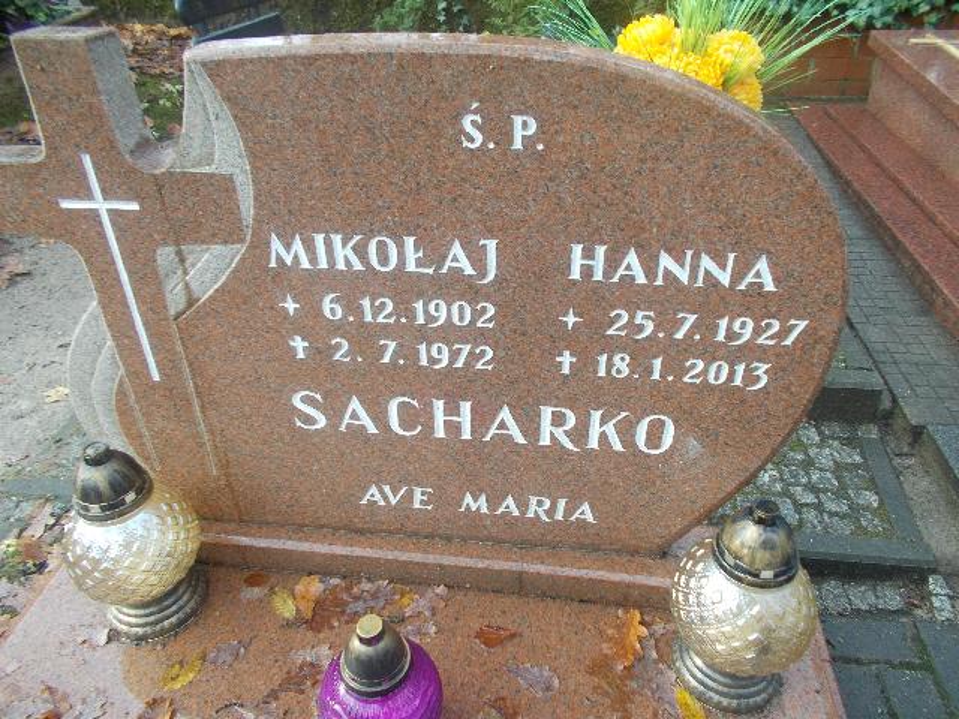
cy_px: 360
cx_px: 480
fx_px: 720
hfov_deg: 67.3
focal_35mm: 26
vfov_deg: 53.1
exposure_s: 1/50
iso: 80
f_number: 3.2
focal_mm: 4.6
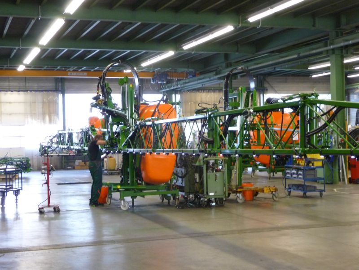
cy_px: 135
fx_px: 602
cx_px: 180
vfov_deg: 25.2
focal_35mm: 58
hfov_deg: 33.2
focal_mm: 9.8
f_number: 4.4
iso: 400
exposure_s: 1/15
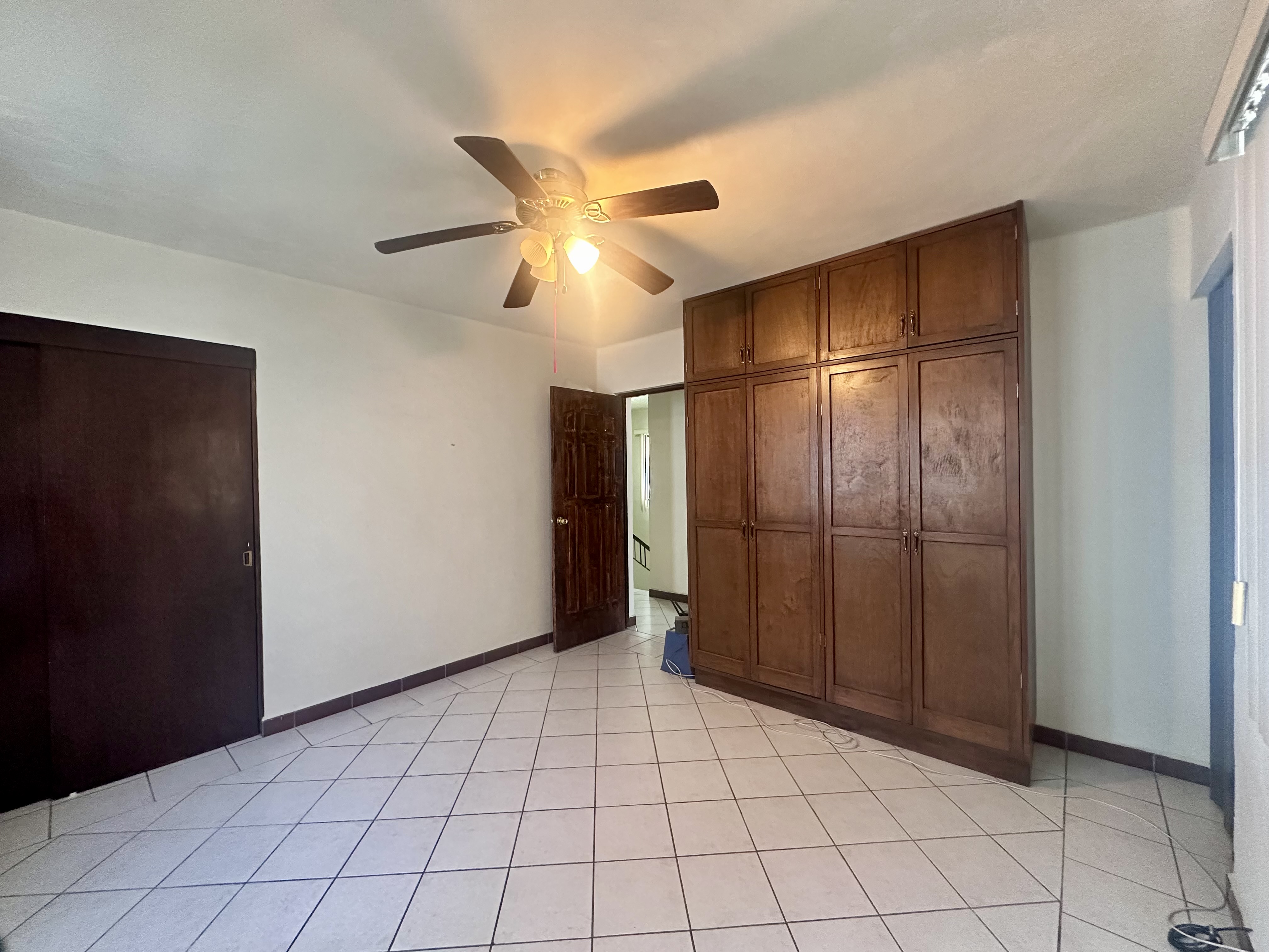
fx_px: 513
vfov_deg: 85.7
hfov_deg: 102.1
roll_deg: +0.6
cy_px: 476
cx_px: 634
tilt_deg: +0.3
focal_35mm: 14
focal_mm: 2.22
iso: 800
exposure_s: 1/60
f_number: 2.2
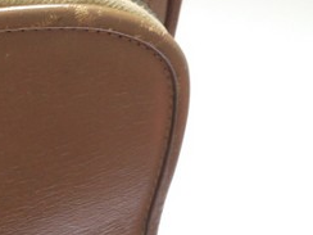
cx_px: -435
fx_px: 1953
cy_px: 117
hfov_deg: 8.4
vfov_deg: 6.9
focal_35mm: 216
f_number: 10
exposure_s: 1/6
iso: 400
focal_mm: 22
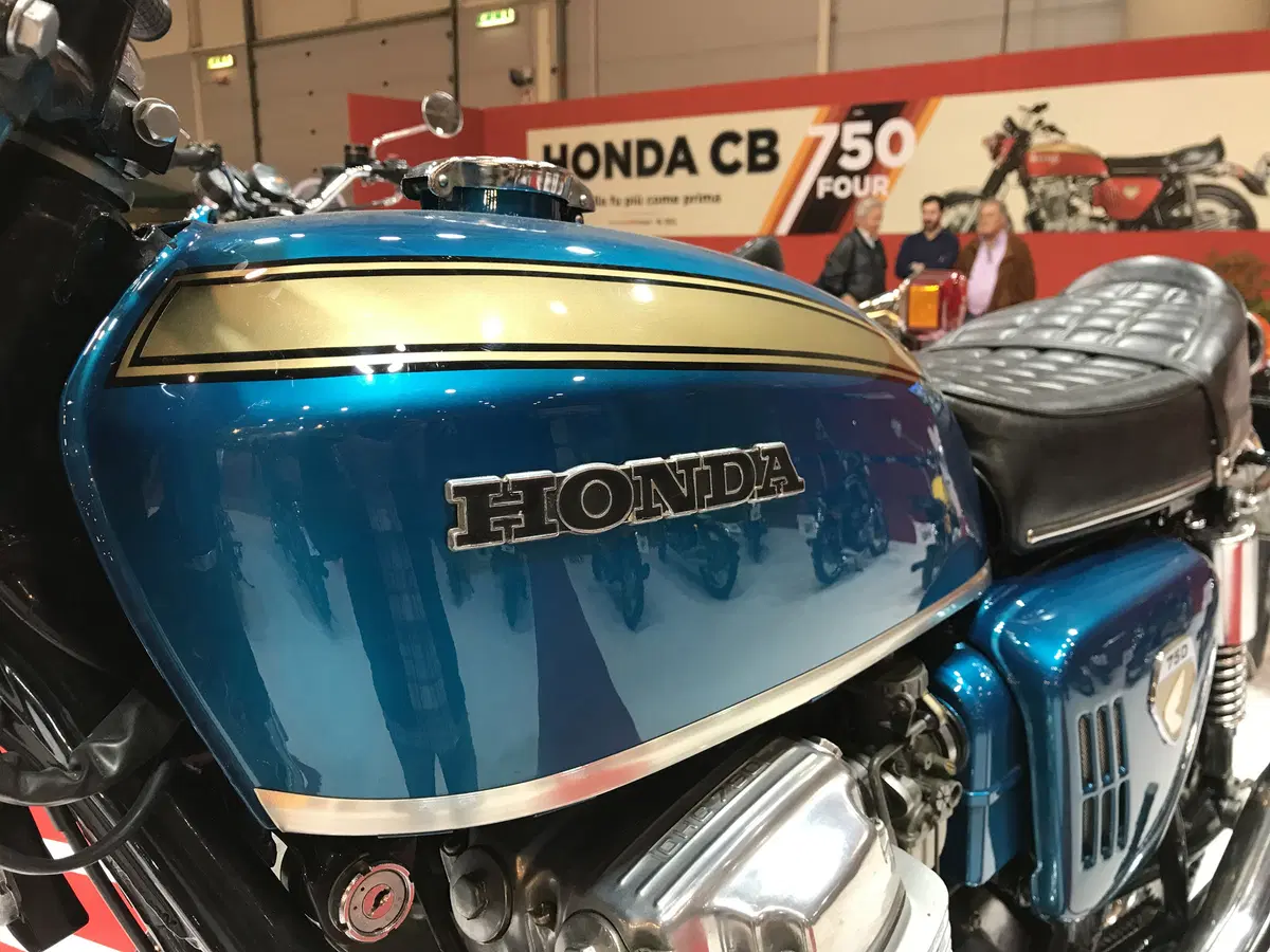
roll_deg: +0.3
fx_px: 1027
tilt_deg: -11.7
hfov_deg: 63.4
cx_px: 635
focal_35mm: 28
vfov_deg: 49.7
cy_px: 476
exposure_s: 1/25
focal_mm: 3.99
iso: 40
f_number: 1.8
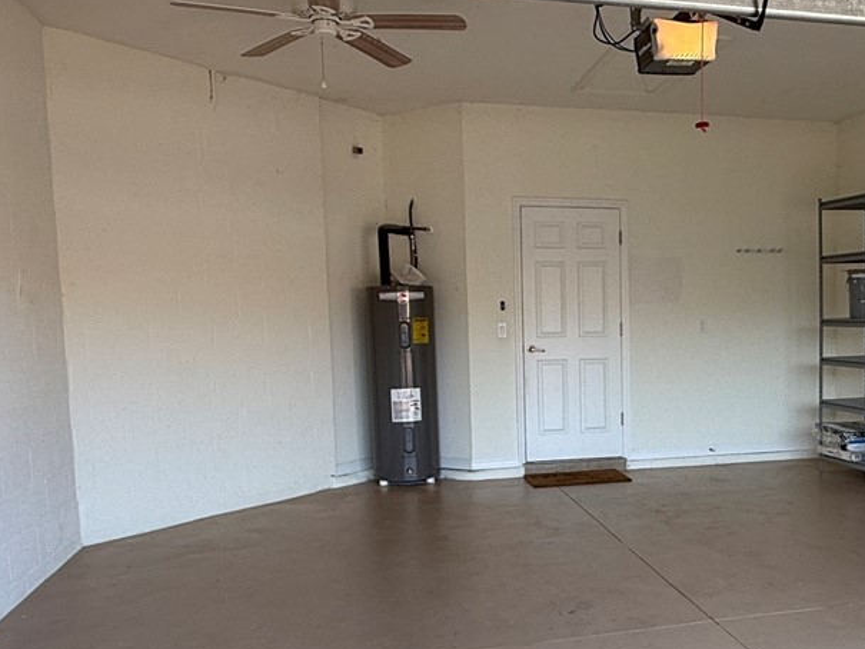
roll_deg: +0.8
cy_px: 406
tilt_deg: -4.9
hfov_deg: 48.6
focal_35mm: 37
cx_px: 628
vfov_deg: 38.4
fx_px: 925
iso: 50
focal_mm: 2.22
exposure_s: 1/99
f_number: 2.2
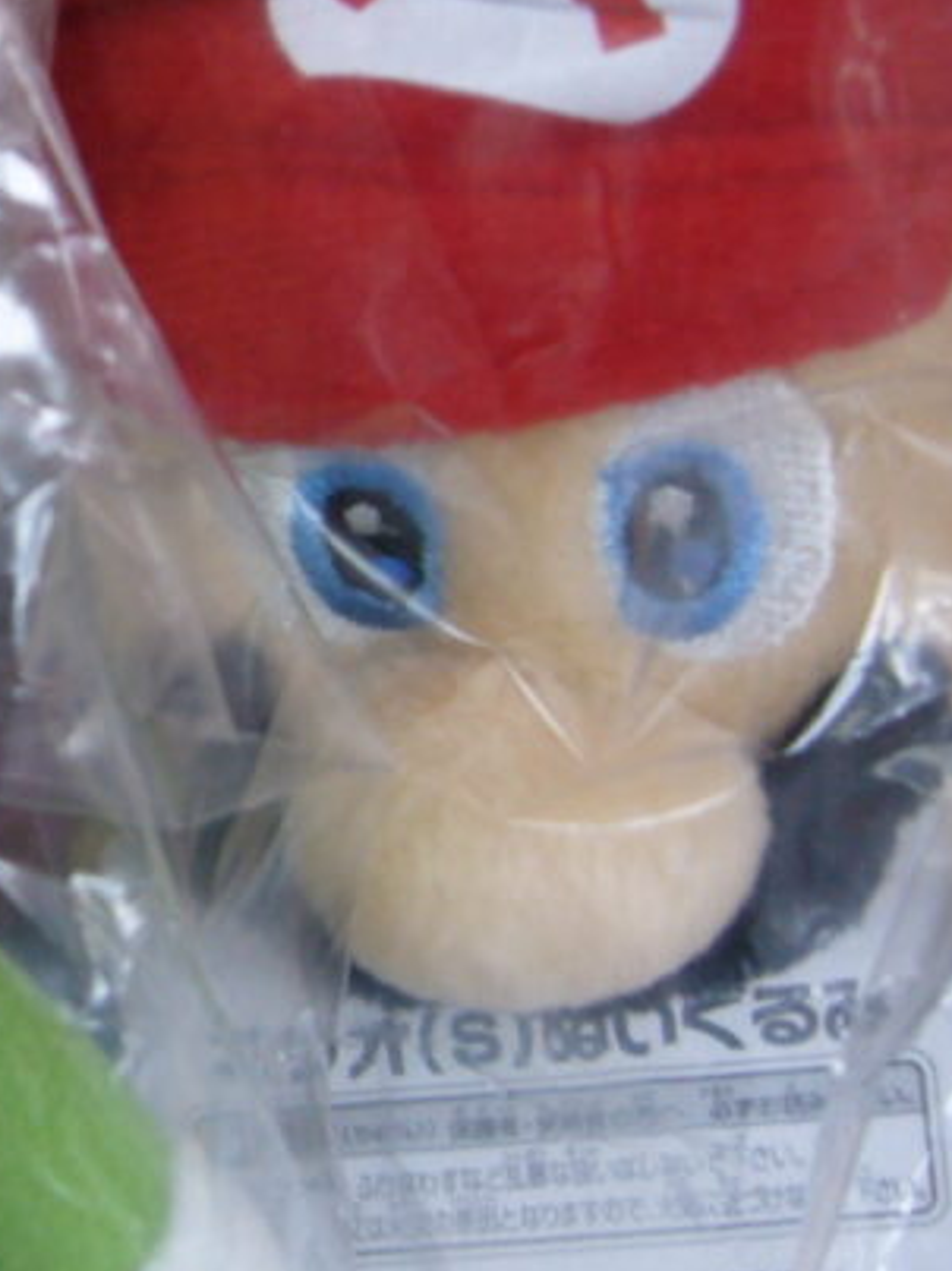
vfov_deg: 21.9
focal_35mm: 89
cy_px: 419
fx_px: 3265
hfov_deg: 15.7
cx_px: -299
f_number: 2.8
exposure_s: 1/15
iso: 100
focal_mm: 5.8
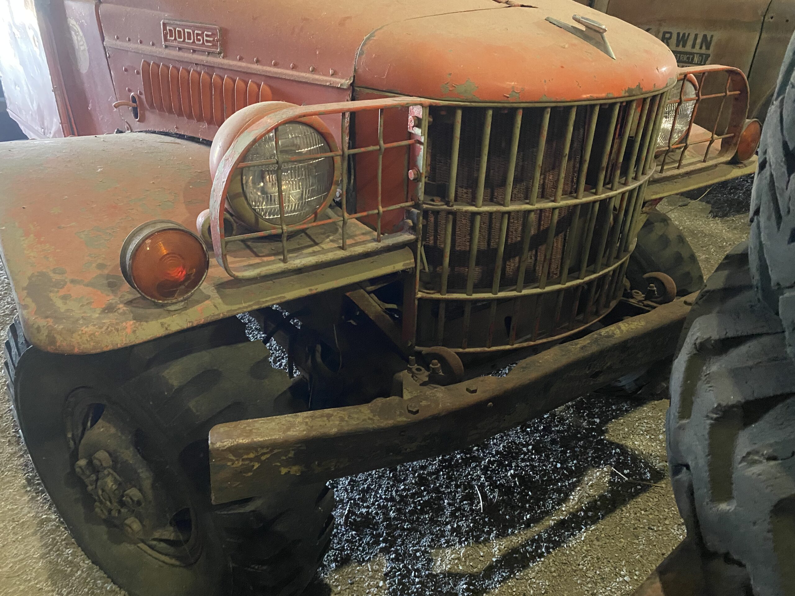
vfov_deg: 53.1
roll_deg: -1.0
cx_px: 398
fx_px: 597
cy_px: 298
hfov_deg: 67.3
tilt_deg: -27.8
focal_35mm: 26
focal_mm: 4.25
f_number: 1.8
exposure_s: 1/30
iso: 1000
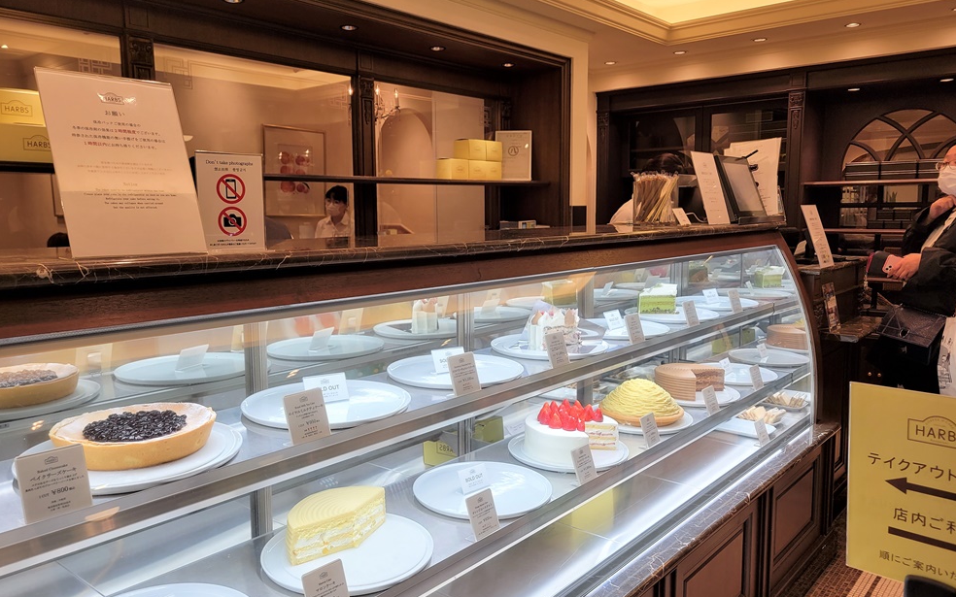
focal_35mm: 28
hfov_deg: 66.5
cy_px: 298
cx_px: 482
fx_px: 730
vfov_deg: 44.5
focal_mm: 5.4
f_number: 1.8
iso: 40
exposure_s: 1/145
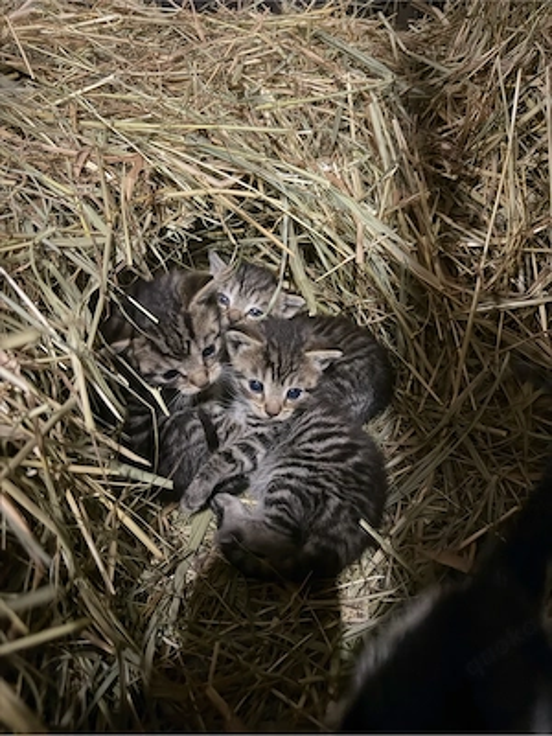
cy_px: 368
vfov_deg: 71.6
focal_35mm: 24
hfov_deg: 56.8
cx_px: 276
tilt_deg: -46.0
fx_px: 510
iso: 1250
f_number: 1.78
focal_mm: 6.76
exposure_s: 1/14
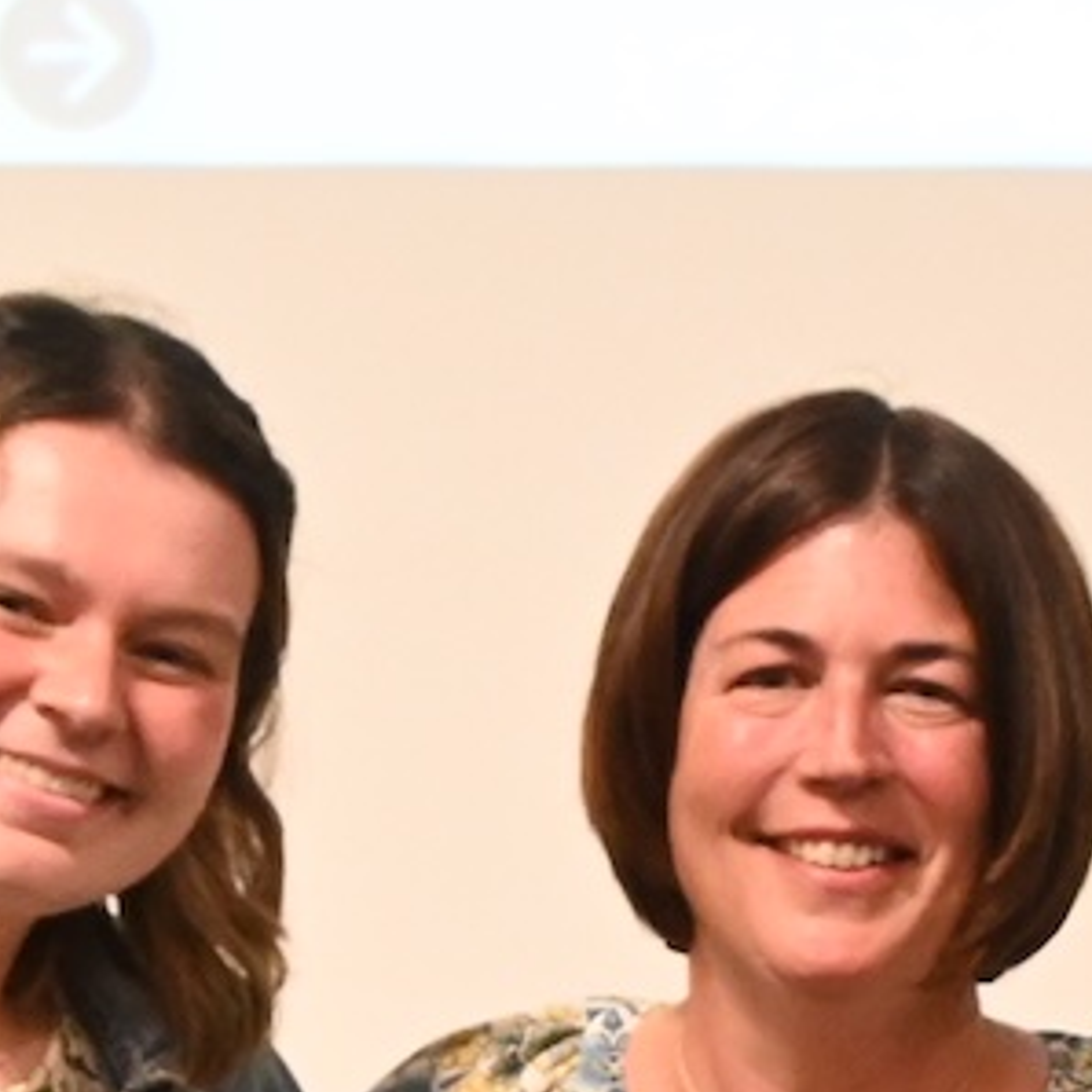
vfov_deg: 5.2
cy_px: 2105
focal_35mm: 334
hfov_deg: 5.2
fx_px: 11915
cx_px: 1466
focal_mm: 39
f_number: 5.6
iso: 3600
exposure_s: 1/60
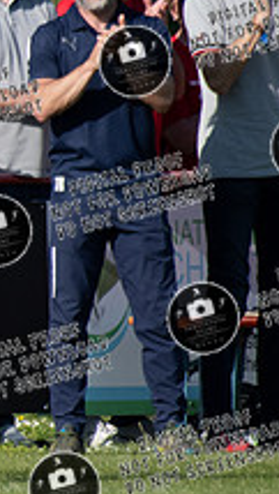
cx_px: -577
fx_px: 22480
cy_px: 104
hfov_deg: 0.7
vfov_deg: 1.3
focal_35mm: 1716
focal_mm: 440
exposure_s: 1/1600
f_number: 5.6
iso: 640
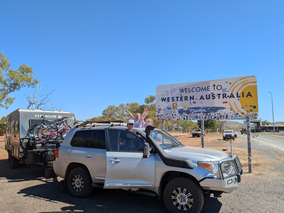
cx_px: 142
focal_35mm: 24
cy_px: 106
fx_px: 197
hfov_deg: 71.6
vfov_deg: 56.8
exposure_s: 1/15625
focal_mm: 4.53
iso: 28
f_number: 1.7
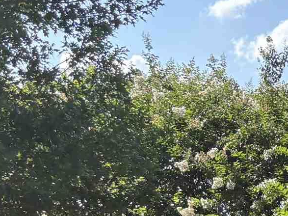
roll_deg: -0.9
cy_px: 351
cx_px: 693
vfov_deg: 10.4
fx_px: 1131
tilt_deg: +1.2
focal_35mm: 136
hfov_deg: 11.8
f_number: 1.6
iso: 64
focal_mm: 5.96
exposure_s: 1/1550
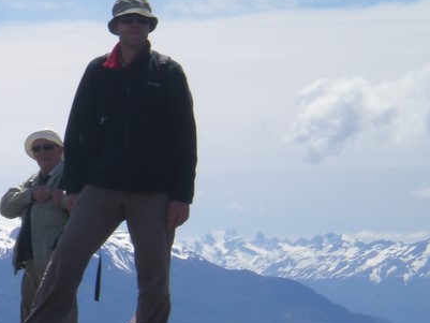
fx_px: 2920
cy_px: 189
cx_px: 34
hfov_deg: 8.4
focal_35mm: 235
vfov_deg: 6.3
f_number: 8.5
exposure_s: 1/302
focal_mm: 18.9
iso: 64
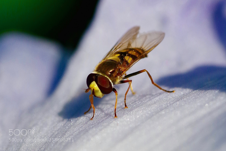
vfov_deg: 13.7
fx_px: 628
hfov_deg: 20.4
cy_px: 76
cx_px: 113
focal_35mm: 100
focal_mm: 100
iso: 800
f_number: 8
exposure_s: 1/1250
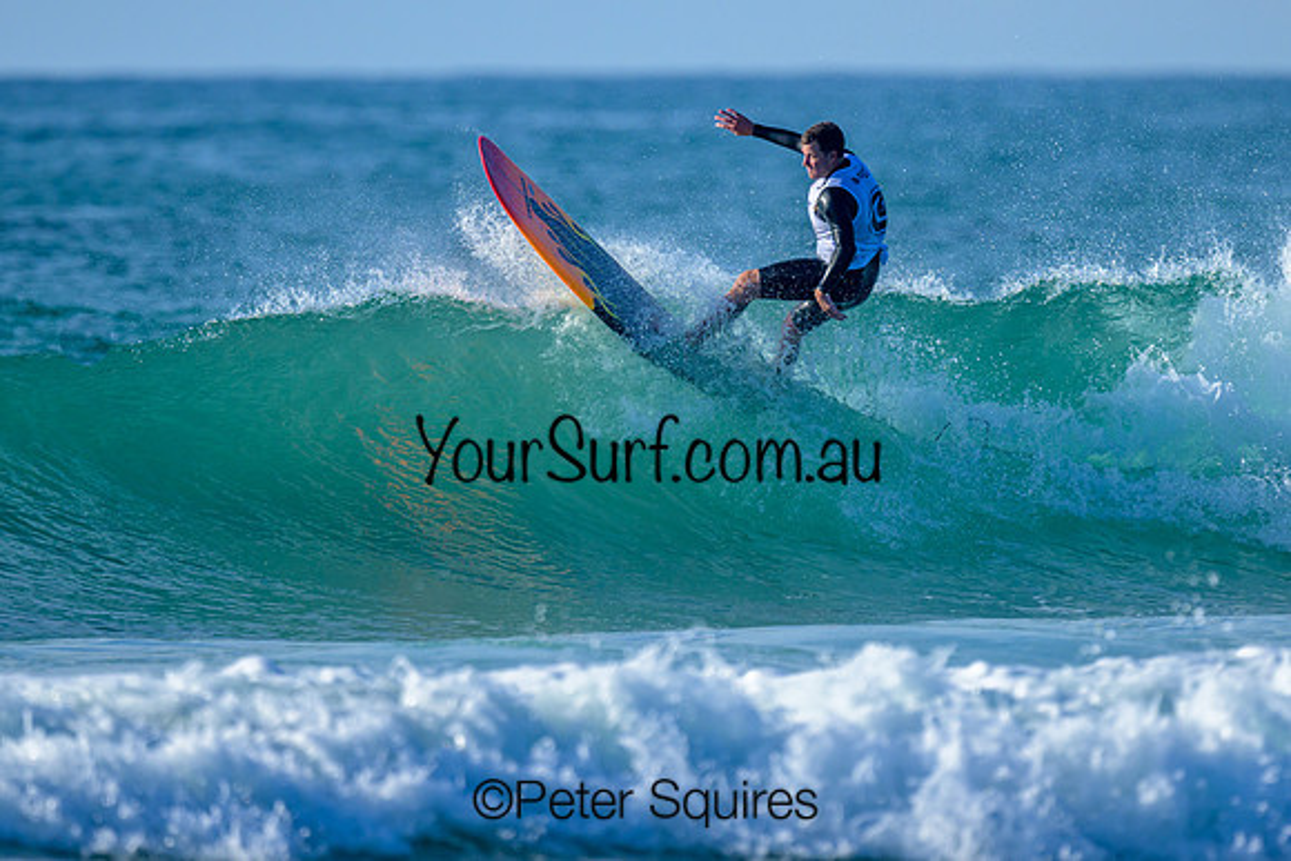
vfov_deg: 1.3
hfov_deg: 1.9
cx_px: 743
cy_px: 331
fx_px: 39454
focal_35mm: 1100
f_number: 6.3
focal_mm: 800
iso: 320
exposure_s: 1/2000
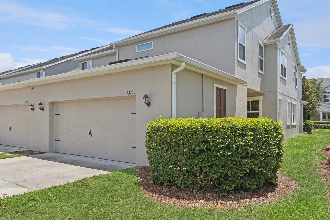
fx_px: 234
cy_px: 110
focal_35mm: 26
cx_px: 165
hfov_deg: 70.4
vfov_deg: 50.4
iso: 1600
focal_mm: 17
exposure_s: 1/4000
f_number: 11
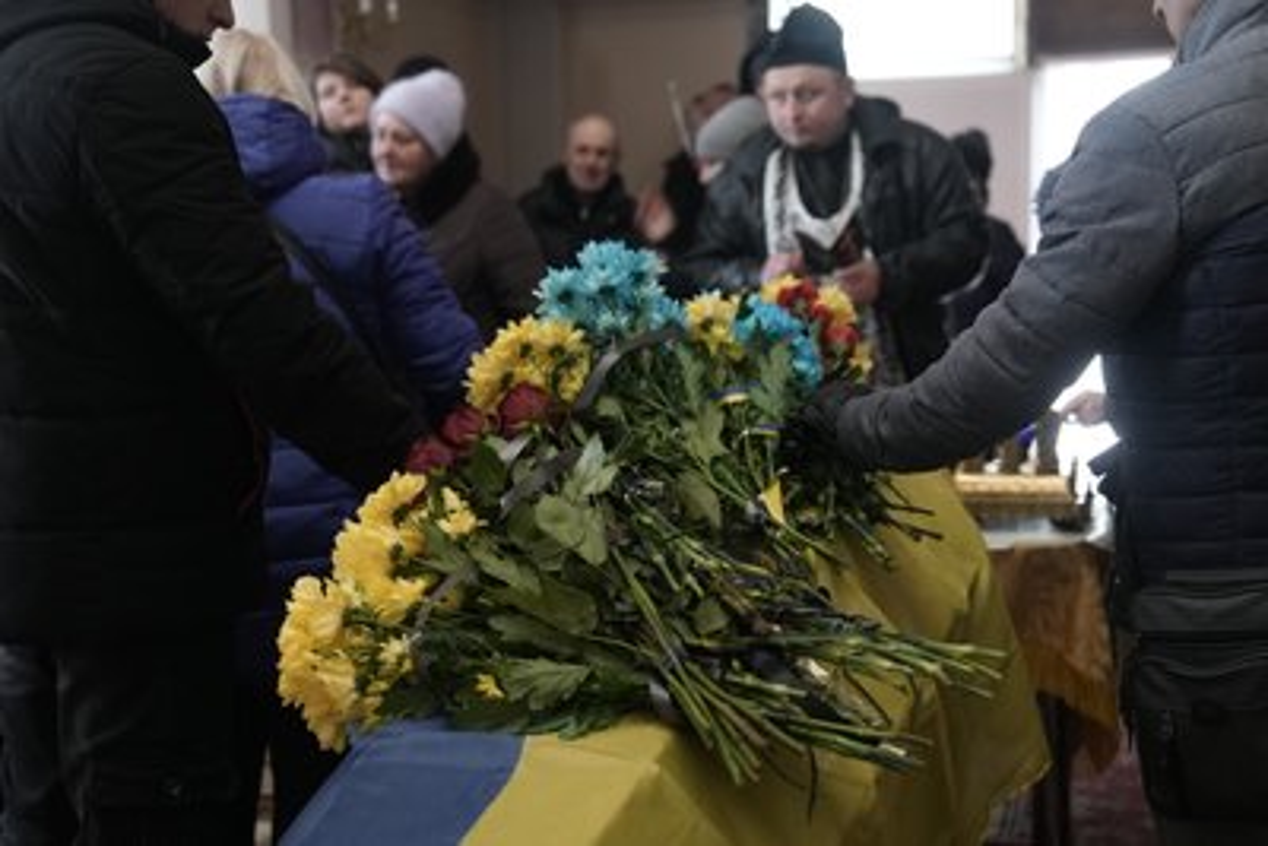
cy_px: 423
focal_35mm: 50
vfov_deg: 27.0
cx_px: 634
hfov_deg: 39.6
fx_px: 1762
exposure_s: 1/60
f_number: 3.2
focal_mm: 50
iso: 5000
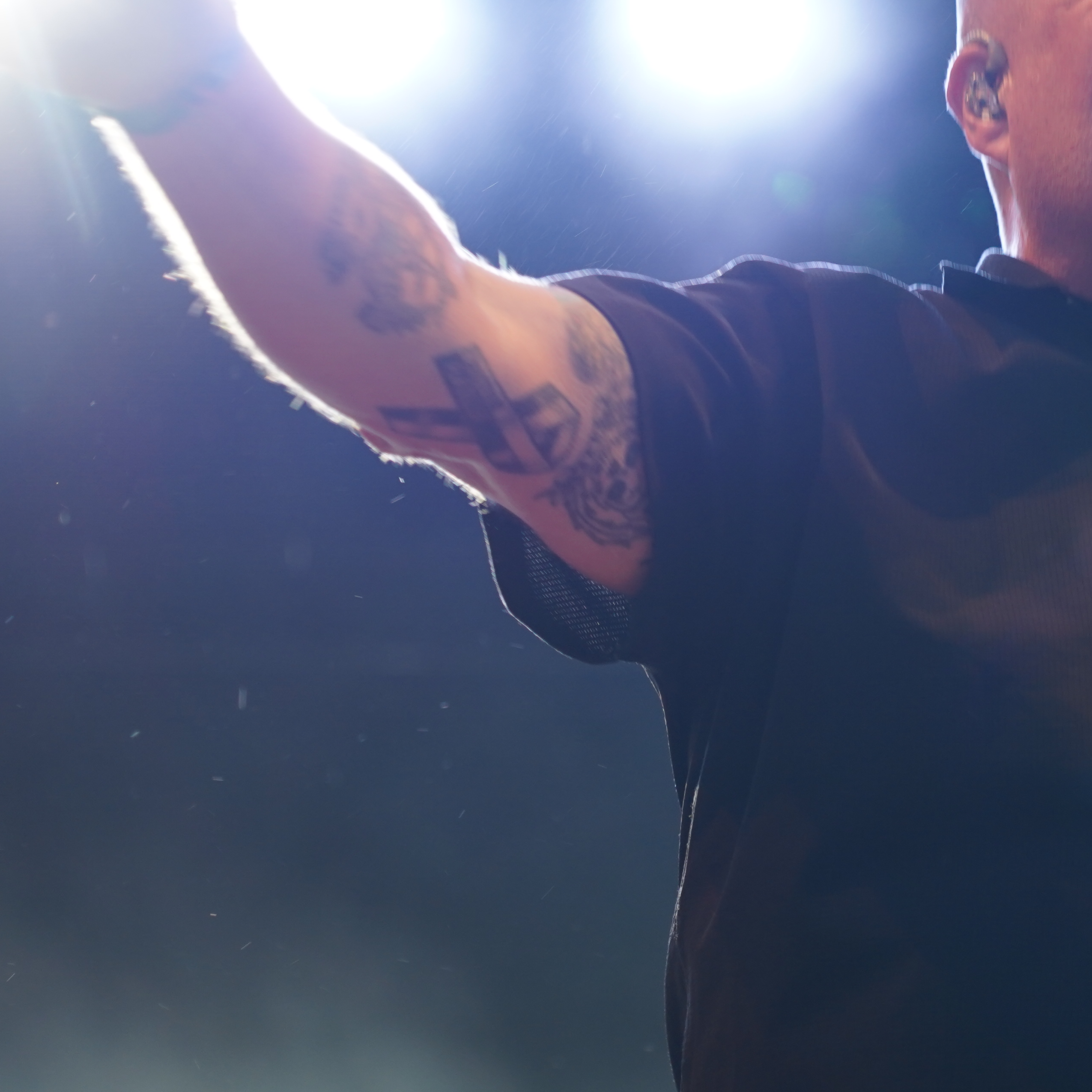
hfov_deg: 10.1
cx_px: 936
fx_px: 6139
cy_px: 426
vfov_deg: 10.2
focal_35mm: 172
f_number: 4
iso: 640
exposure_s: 1/160
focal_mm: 86
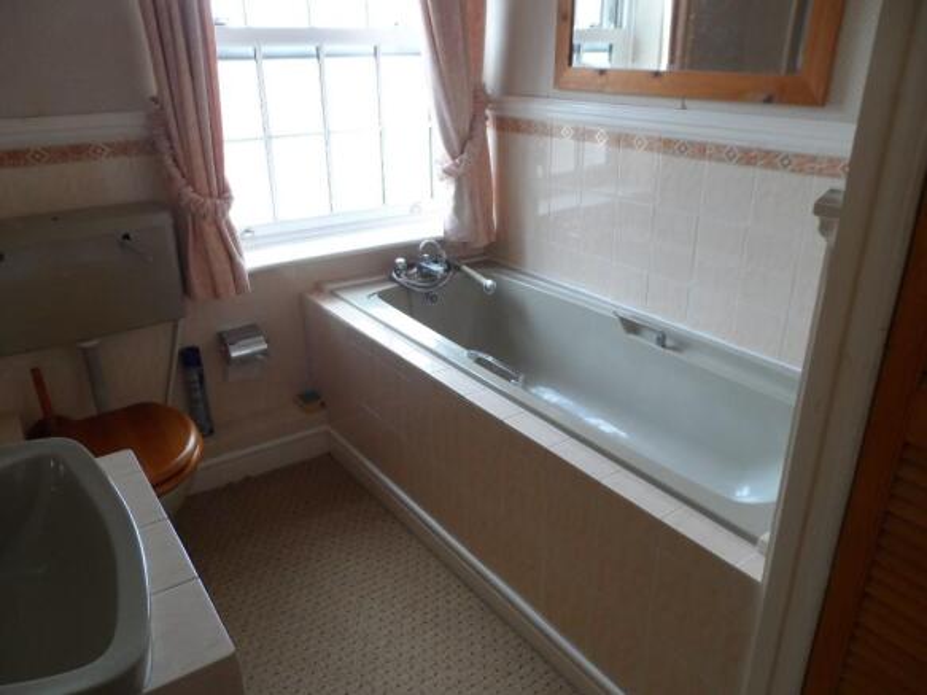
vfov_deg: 56.8
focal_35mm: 24
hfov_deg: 71.6
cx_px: 464
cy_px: 348
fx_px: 643
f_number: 3.2
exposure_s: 1/30
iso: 120
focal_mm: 4
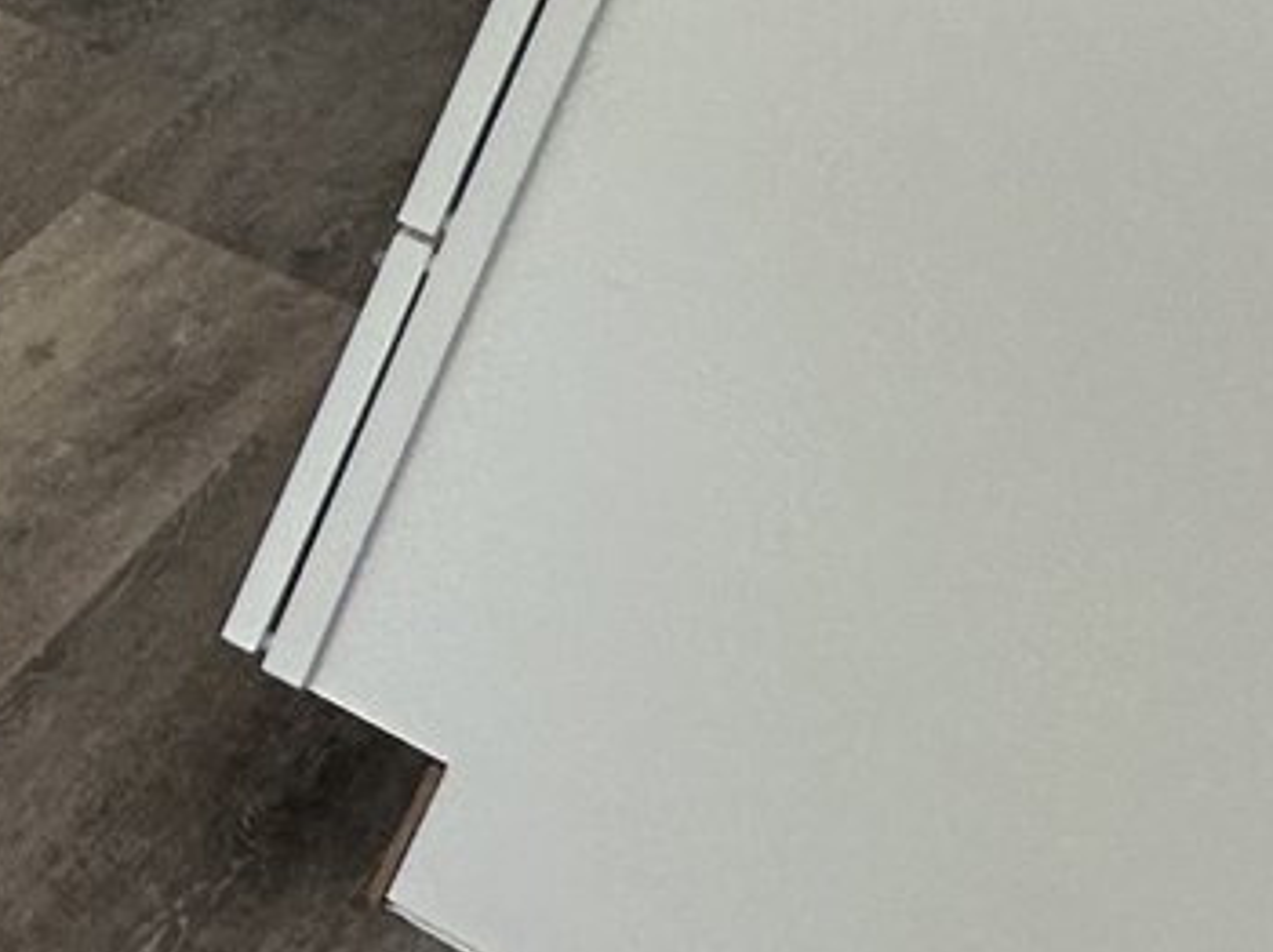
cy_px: -763
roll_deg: -3.6
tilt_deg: -18.2
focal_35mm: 82
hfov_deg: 11.9
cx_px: -2441
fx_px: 3013
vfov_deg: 15.4
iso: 64
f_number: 2.2
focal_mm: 2.22
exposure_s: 1/120
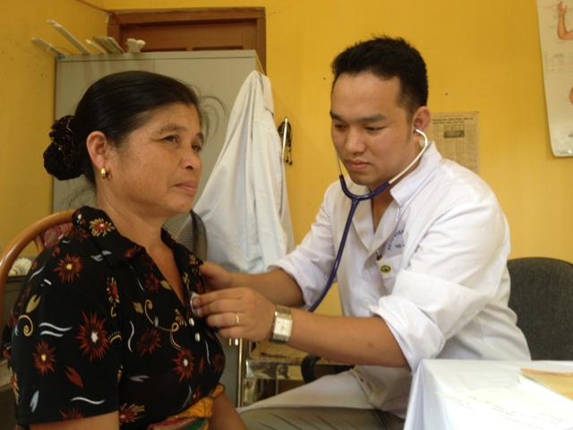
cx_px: 286
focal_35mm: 35
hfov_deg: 52.6
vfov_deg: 40.7
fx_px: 579
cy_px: 215
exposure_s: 1/24
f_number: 2.4
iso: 50
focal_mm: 4.28
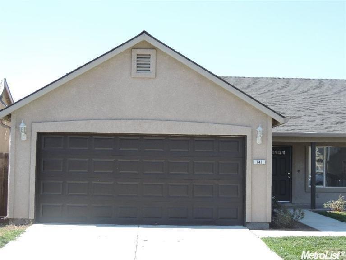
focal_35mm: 60
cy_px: 130
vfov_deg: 24.4
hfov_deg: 32.2
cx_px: 173
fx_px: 600
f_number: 3.7
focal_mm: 10.7
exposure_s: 1/250
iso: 80
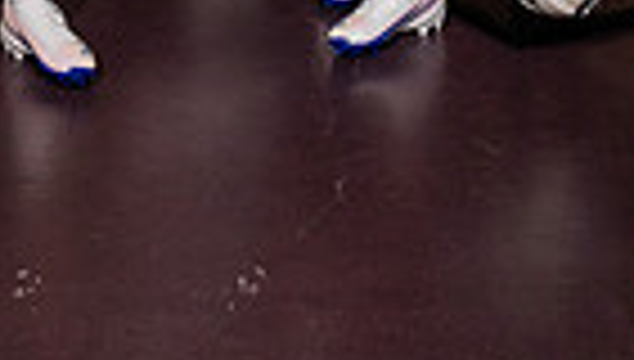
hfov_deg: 21.3
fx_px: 1685
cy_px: -508
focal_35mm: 100
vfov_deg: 10.5
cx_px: 225
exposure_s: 1/320
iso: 800
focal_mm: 30
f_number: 7.1
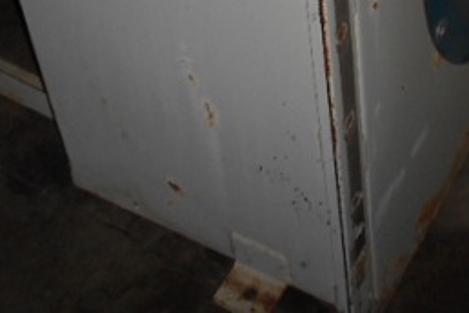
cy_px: -229
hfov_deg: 23.6
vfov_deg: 14.5
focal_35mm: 84
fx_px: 1094
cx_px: 409
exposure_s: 1/25
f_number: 3.2
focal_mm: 4.6
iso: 80
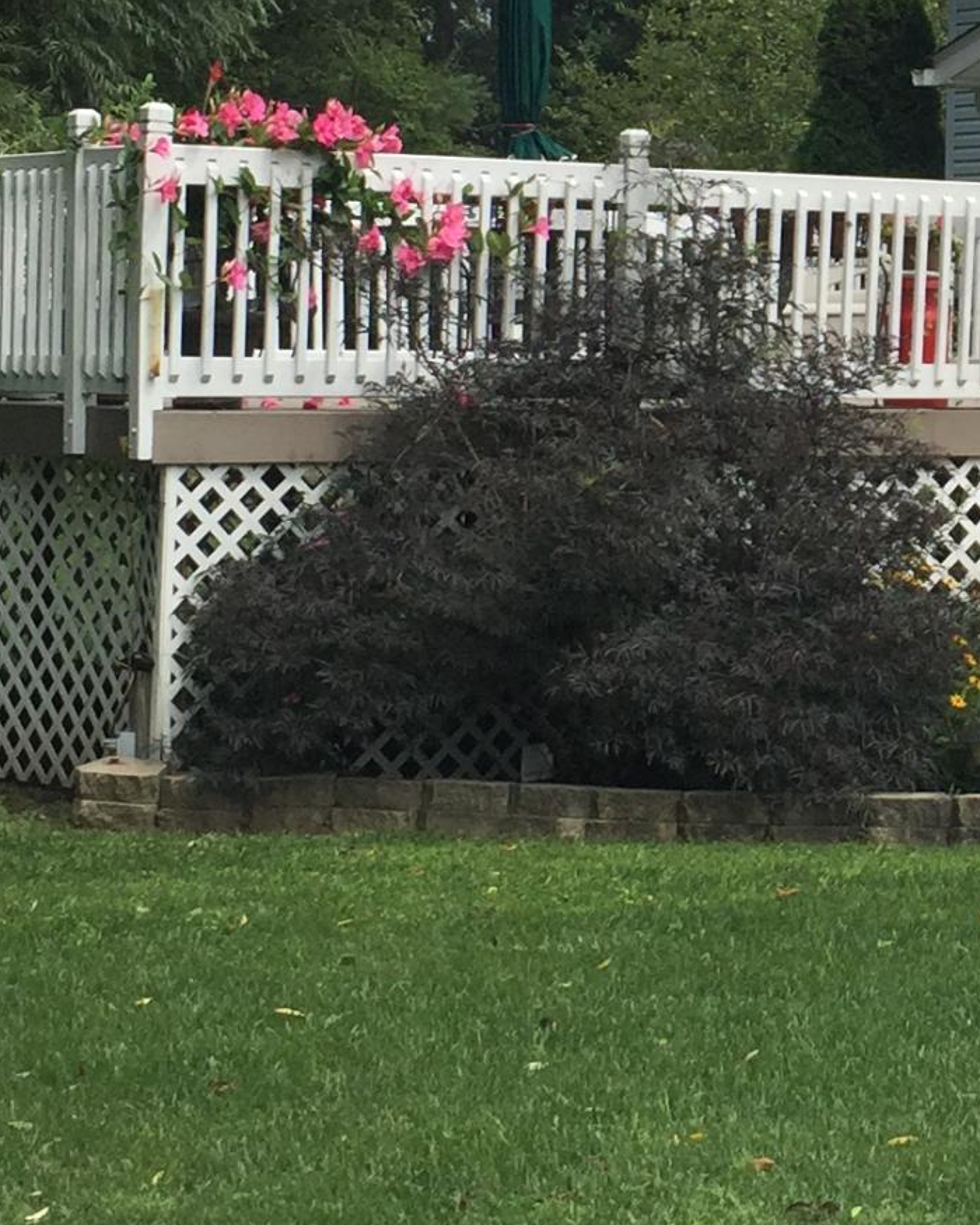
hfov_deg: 15.4
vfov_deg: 19.6
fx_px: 3517
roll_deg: -2.1
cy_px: 297
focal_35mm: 97
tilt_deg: +1.3
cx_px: 1117
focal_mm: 4.15
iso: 32
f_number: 2.2
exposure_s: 1/2639
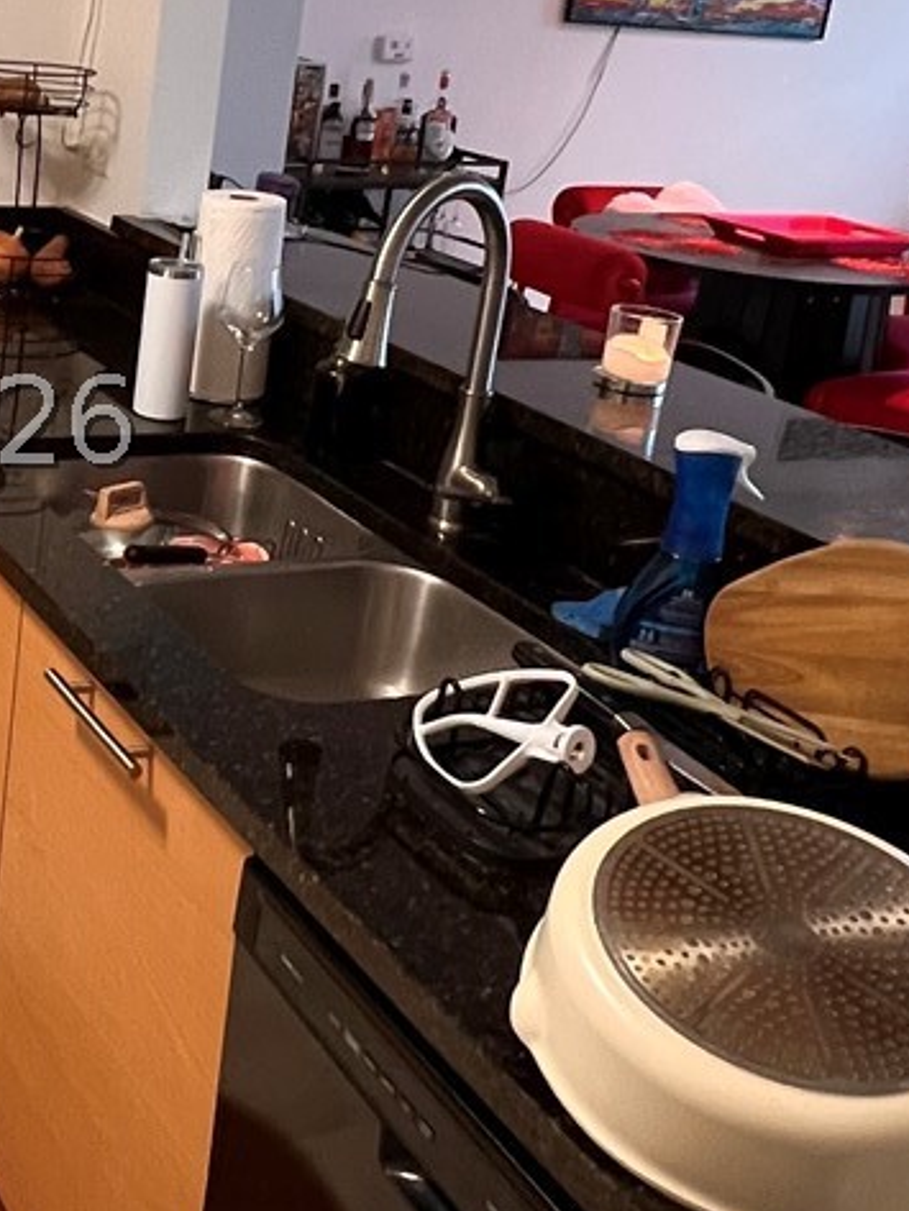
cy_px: 422
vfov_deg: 42.5
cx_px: -15
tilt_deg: -17.9
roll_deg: -4.4
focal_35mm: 44
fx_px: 1540
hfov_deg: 30.4
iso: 400
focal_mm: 1.57
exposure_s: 1/60
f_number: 1.8
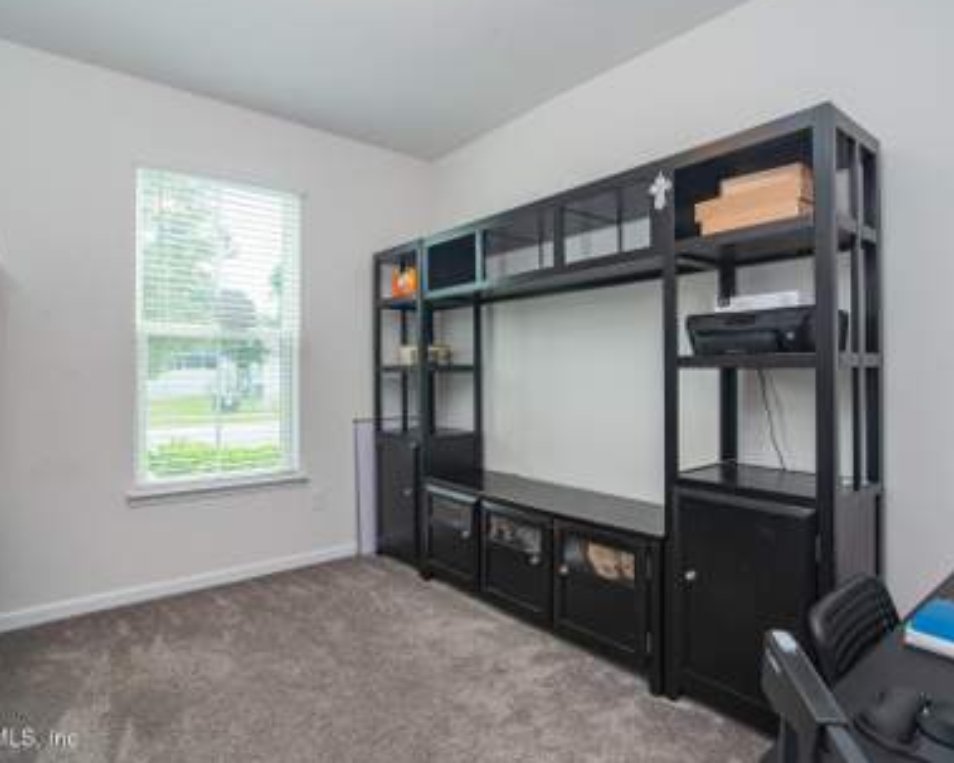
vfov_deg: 70.8
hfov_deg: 83.3
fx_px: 536
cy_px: 369
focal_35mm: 19
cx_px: 473
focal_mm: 16
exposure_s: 1/25
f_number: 8
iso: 250
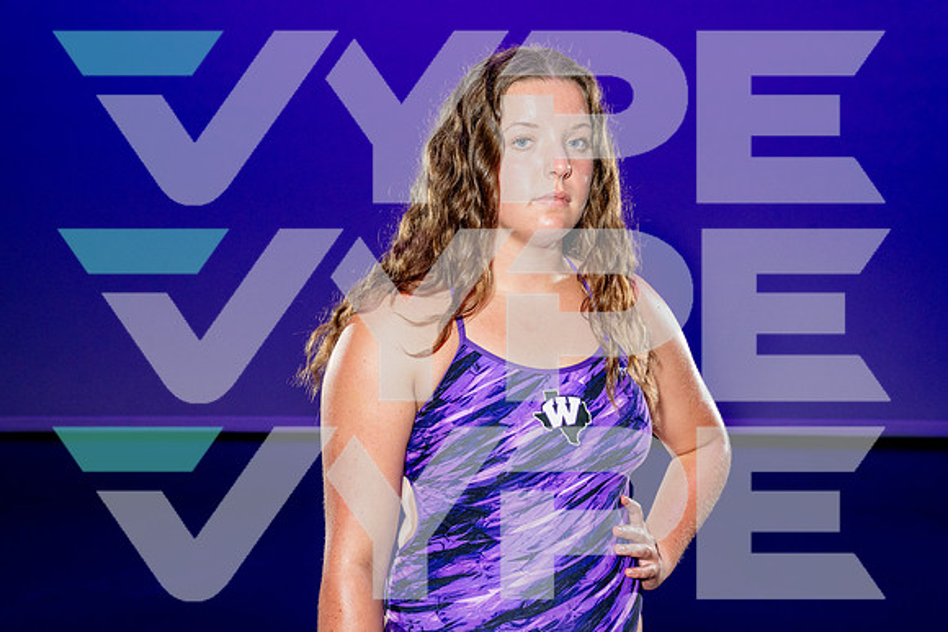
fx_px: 1317
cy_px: 316
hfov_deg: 39.6
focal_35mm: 50
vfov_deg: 27.0
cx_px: 474
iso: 2500
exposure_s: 1/250
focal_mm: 50
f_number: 7.1
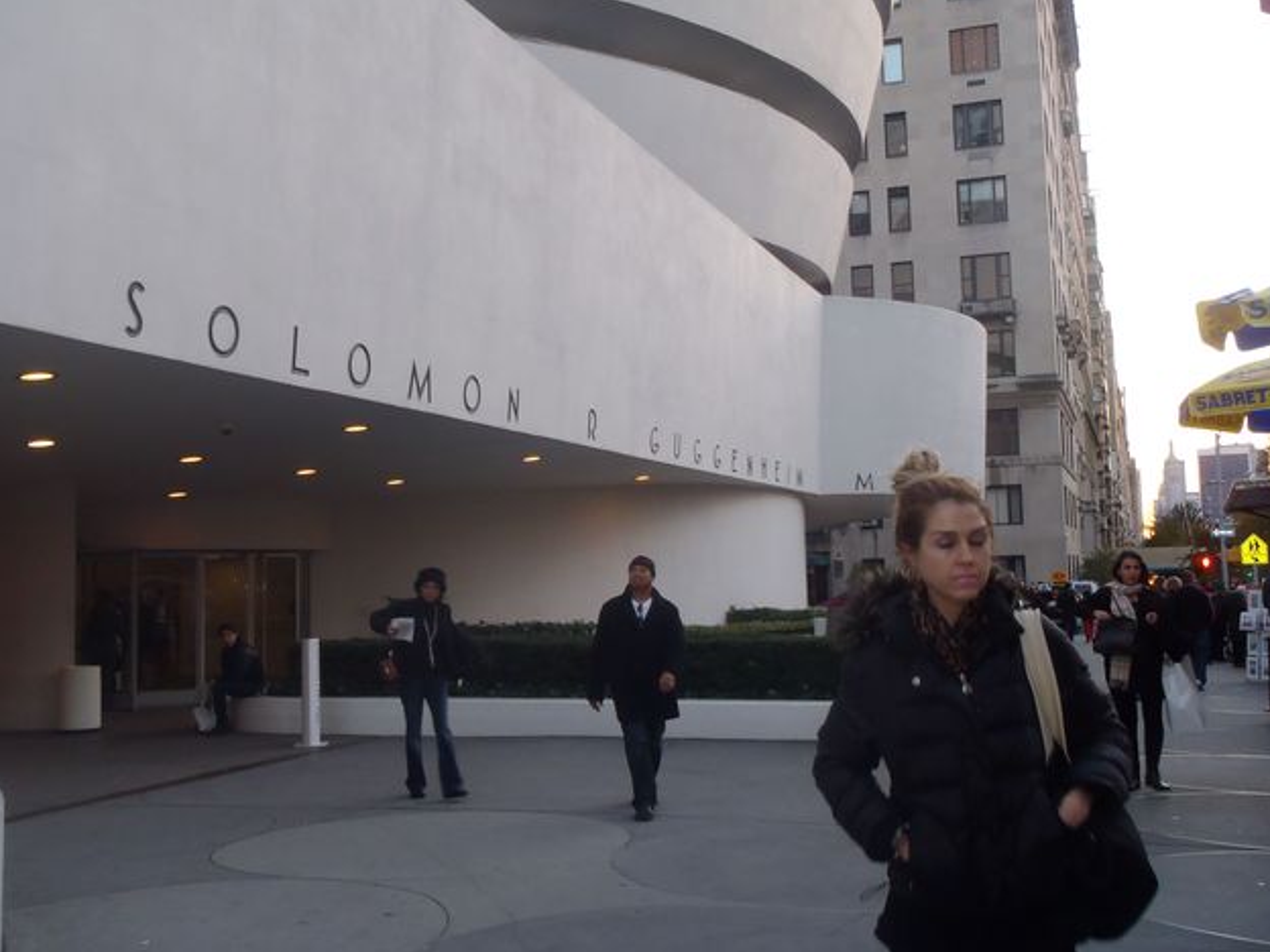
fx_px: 1431
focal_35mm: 39
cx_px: 635
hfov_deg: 47.9
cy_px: 468
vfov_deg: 36.8
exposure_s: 1/40
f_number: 4.6
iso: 200
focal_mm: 6.83
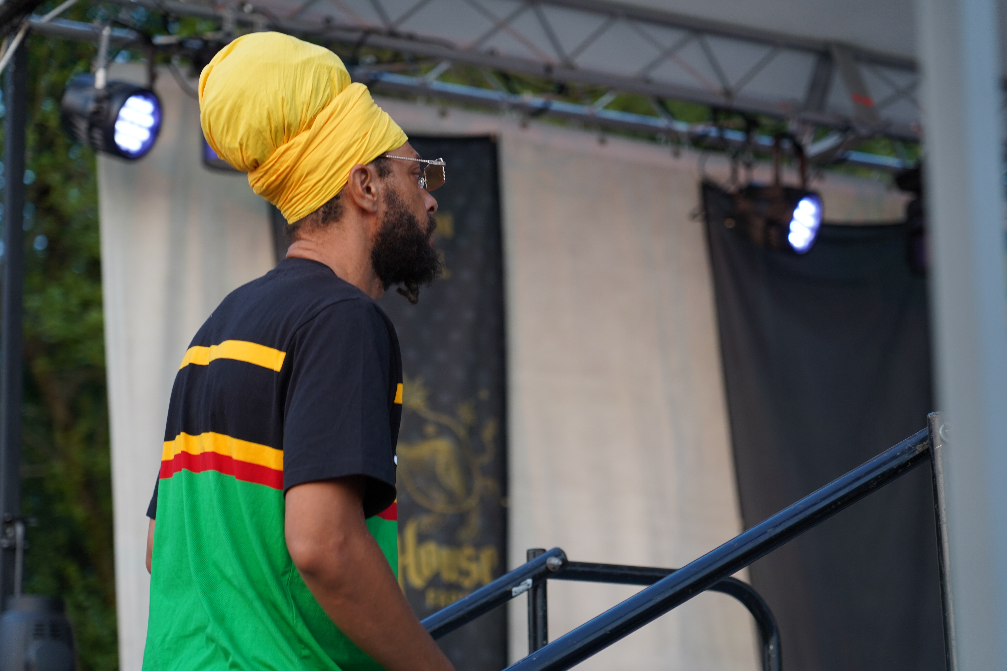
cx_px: 504
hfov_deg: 19.5
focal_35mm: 105
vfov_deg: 13.0
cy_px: 336
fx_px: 2937
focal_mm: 105
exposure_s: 1/160
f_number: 4
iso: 640
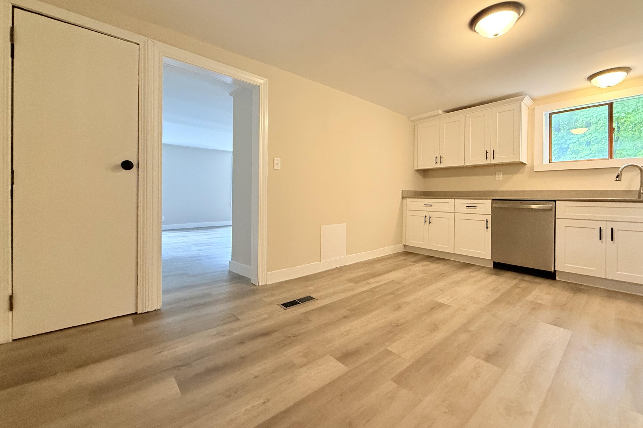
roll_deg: -0.7
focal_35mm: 15
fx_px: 268
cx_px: 331
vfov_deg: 77.2
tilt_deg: -0.3
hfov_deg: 100.4
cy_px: 196
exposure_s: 1/60
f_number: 2.2
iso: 500
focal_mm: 2.22
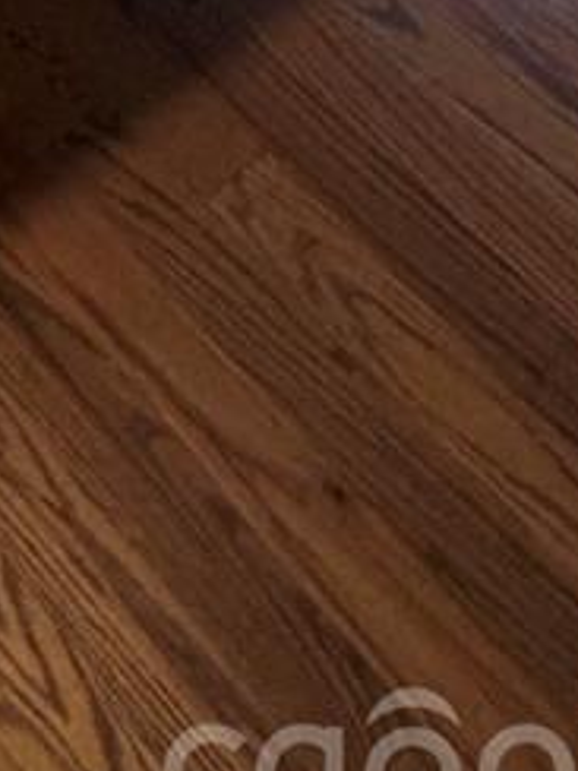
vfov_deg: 11.7
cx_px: -587
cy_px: -1520
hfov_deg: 14.1
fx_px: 1959
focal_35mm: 88
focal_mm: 2.22
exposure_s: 1/60
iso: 160
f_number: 2.2
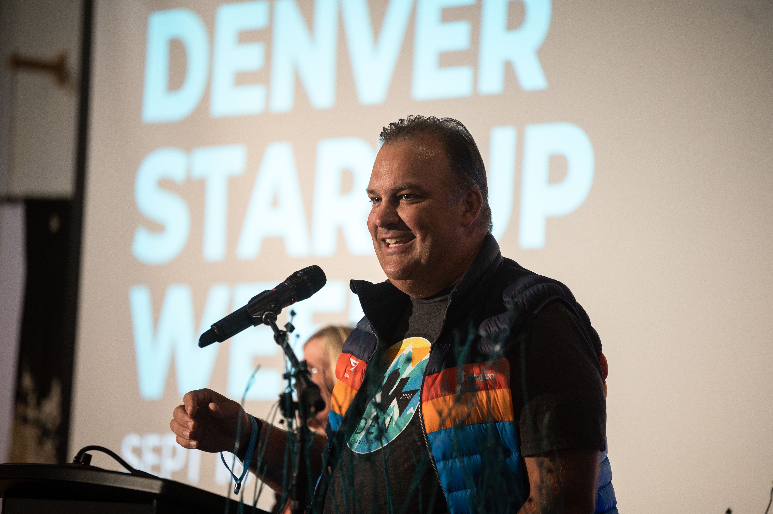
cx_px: 386
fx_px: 4291
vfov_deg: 6.9
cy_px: 257
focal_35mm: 200
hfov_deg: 10.3
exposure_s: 1/250
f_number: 2.8
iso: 800
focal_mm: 200
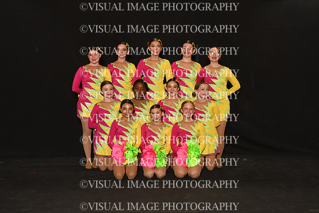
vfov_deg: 23.8
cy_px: 106
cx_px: 160
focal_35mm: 57
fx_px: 505
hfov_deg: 35.0
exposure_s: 1/125
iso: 640
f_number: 8
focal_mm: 38
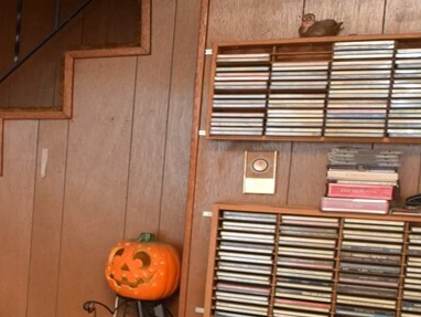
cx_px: -346
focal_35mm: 64
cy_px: 225
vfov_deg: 22.8
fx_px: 779
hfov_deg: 20.6
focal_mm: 10
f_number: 5
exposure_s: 1/100
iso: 800
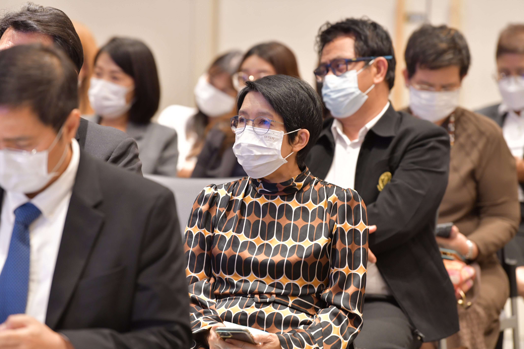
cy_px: 174
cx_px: 262
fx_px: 2911
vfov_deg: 6.9
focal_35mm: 200
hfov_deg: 10.3
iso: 1250
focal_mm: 200
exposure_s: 1/60
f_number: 4
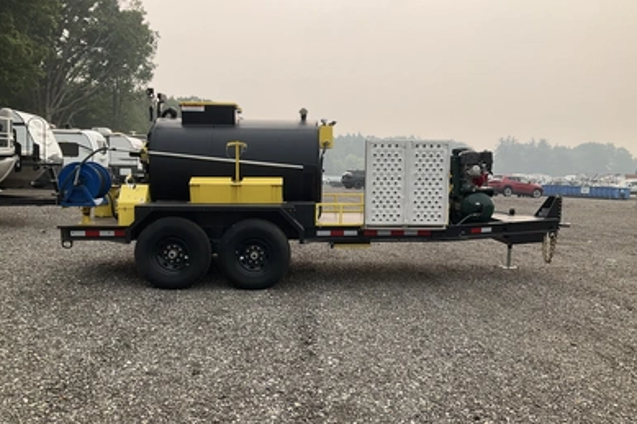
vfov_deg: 42.3
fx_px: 548
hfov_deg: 60.3
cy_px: 229
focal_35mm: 31
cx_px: 318
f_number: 1.8
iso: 25
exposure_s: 1/1250
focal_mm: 3
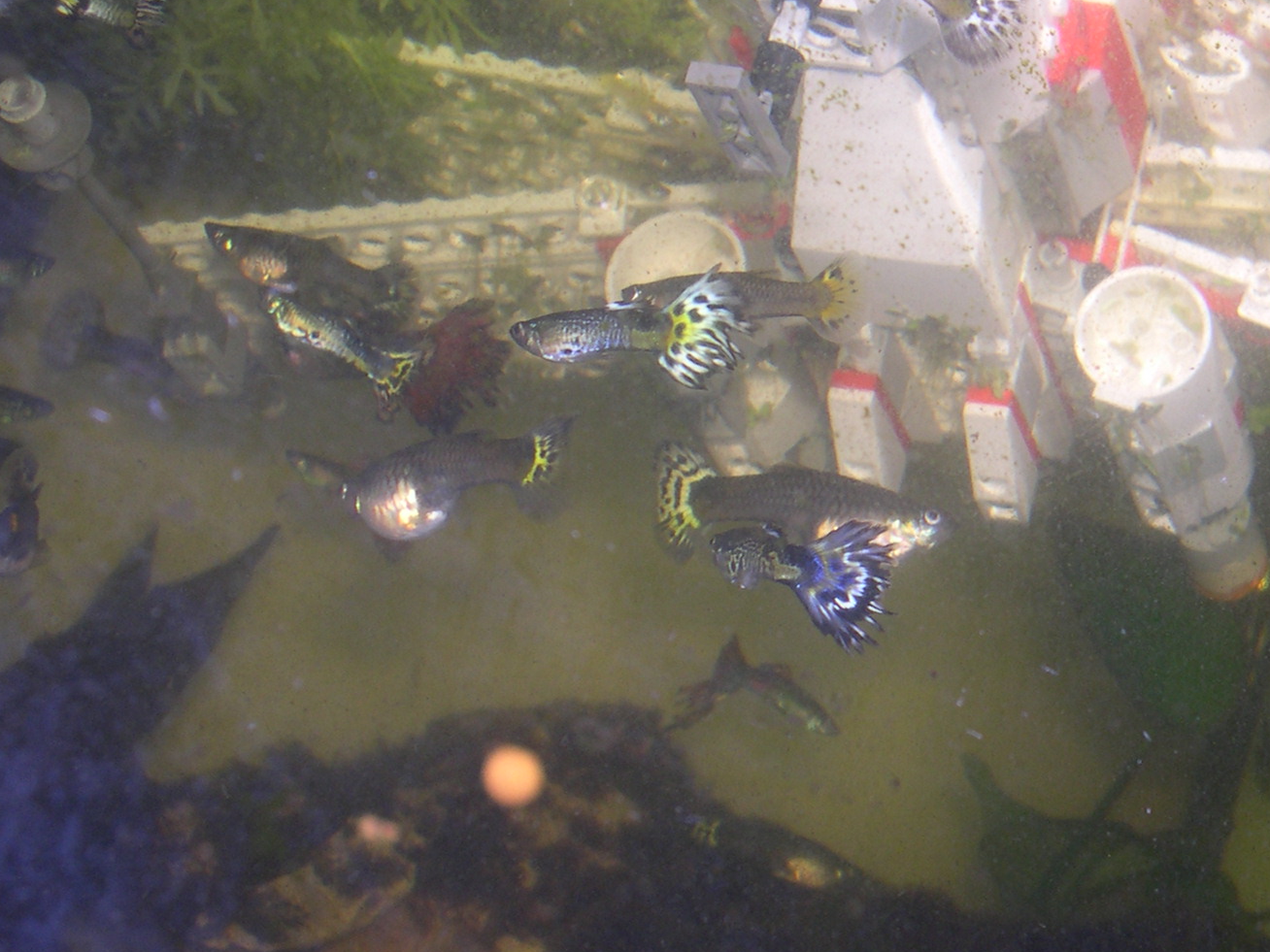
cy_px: 580
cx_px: 940
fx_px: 2421
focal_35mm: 66
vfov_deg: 22.2
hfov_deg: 29.0
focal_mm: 8
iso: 100
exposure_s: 1/60
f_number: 2.8
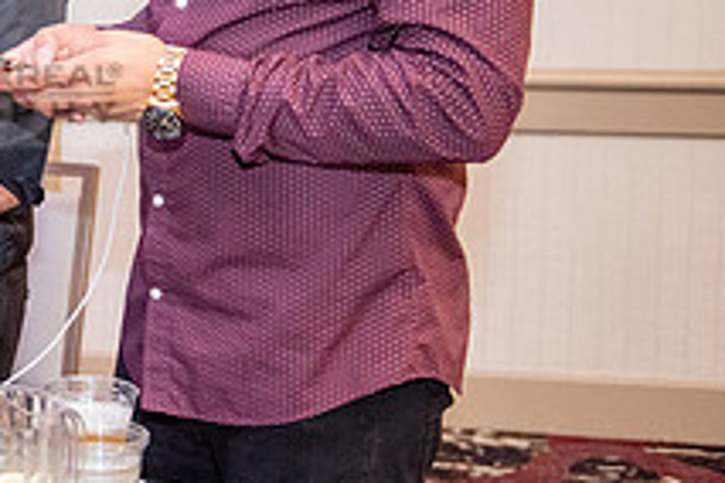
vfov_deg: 13.9
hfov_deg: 19.6
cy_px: 66
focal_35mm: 98
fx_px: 1973
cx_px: -143
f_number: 2.8
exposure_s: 1/125
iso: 1600
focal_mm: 36
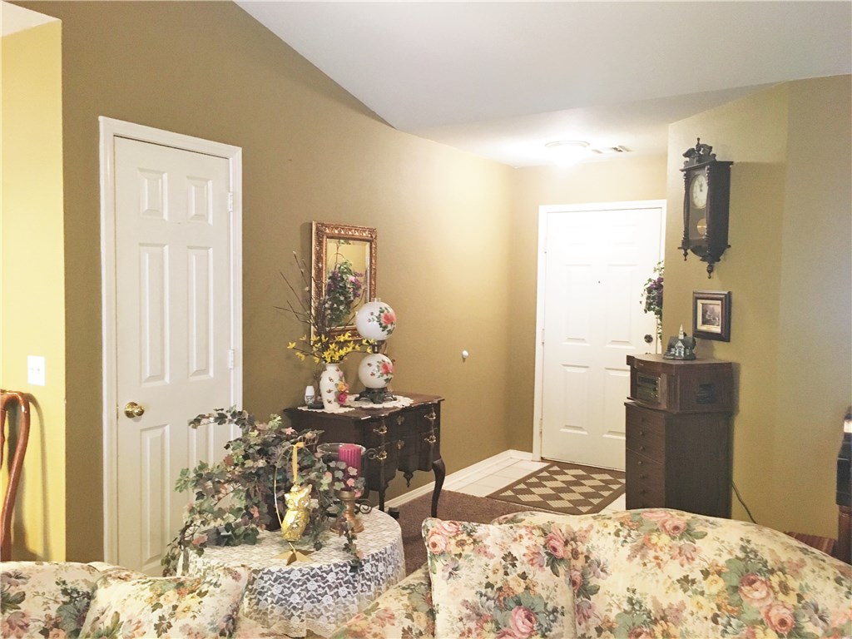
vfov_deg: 48.2
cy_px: 320
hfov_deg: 61.7
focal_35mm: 29
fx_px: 714
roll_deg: -0.9
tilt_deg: -2.3
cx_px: 426
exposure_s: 1/17
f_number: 2.2
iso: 200
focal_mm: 4.15
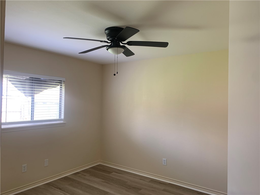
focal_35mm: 26
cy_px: 98
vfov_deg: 53.1
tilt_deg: +0.5
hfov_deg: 67.3
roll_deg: -0.8
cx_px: 130
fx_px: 195
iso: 125
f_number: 1.8
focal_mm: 4.25
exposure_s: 1/60
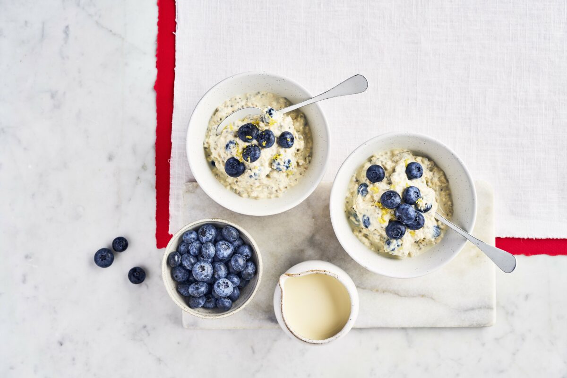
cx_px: 284
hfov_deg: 39.6
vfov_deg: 27.0
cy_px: 189
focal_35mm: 50
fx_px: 787
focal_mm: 50
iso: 50
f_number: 7.1
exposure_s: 1/125
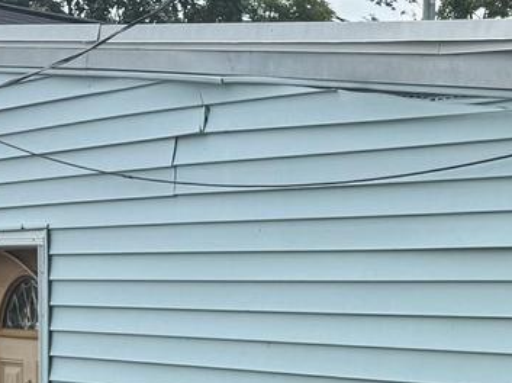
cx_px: 586
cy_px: 456
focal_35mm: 98
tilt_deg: -3.4
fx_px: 1448
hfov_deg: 19.1
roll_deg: -1.2
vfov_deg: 14.6
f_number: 1.78
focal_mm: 6.76
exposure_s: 1/4975
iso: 80
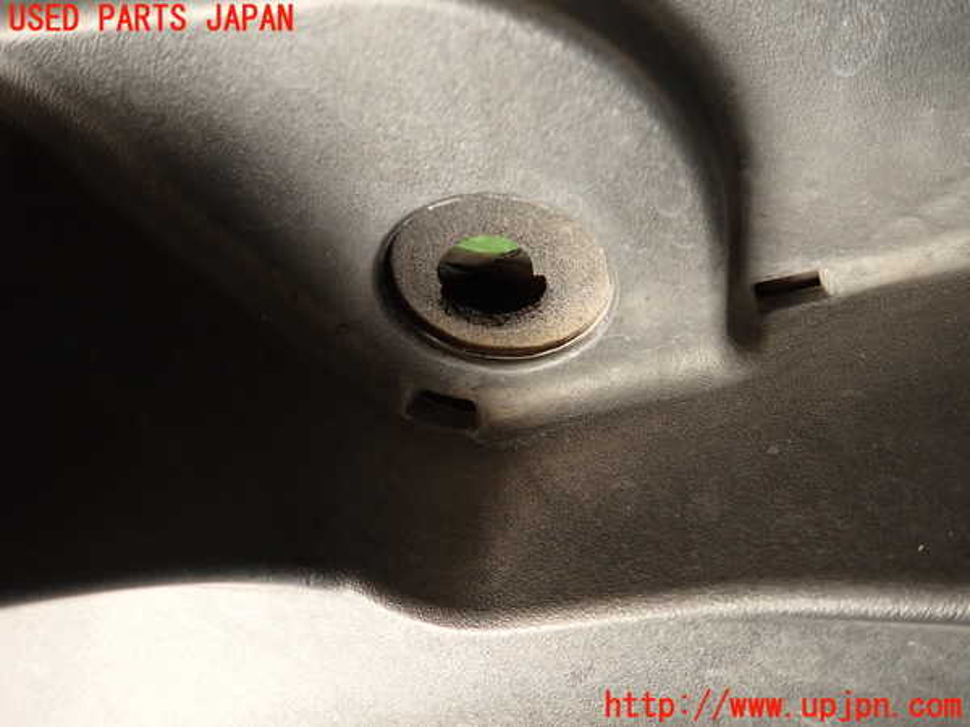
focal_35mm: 25
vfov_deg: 54.9
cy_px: 364
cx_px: 485
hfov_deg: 69.4
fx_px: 701
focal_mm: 4.5
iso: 250
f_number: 2
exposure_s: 1/30
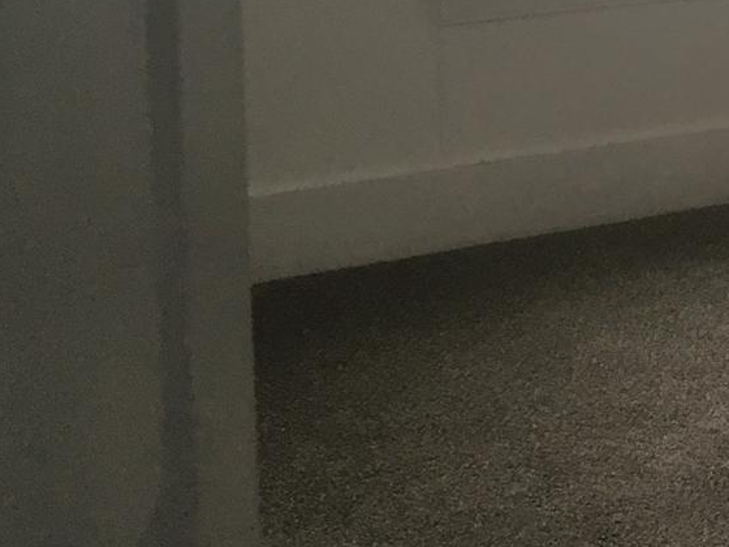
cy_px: -119
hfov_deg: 16.9
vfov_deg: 13.6
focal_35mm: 106
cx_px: 1075
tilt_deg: -7.8
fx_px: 2232
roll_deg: -0.1
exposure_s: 1/30
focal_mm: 4.15
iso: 25
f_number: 2.2
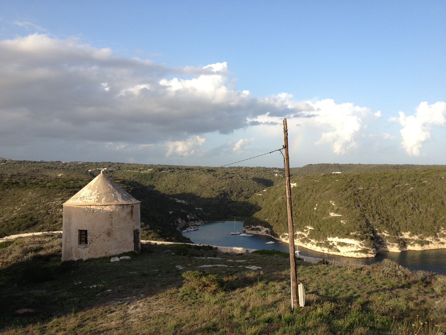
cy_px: 168
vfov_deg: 40.7
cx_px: 223
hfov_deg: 52.6
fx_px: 451
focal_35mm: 35
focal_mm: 4.28
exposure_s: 1/690
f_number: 2.4
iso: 64
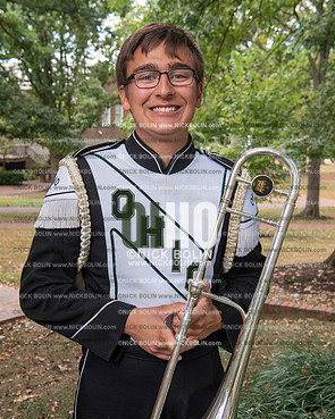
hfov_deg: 27.6
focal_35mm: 55
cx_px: 169
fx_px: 682
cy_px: 234
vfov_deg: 34.1
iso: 500
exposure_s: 1/100
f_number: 8
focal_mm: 48
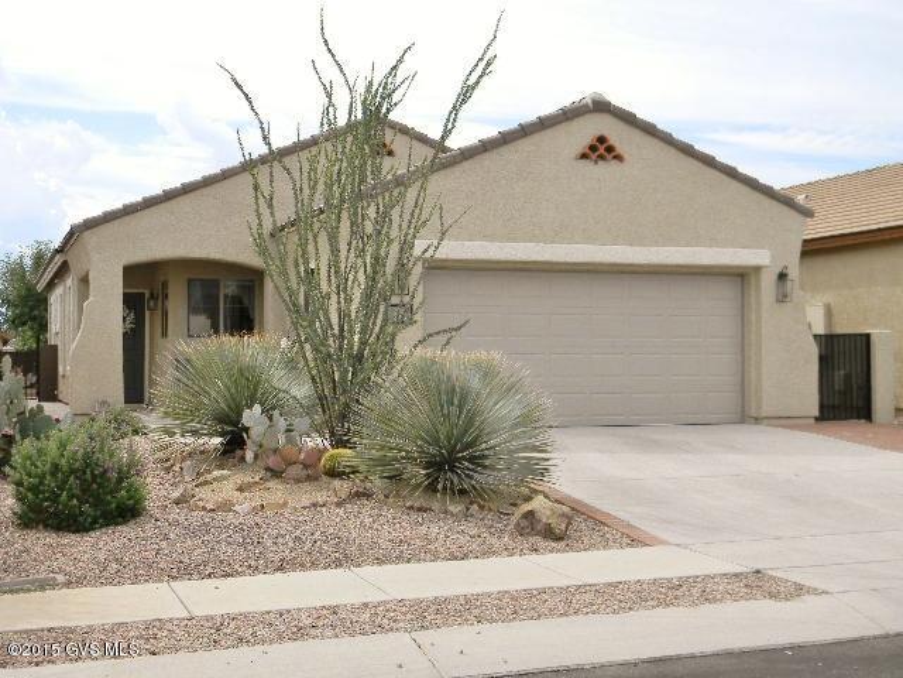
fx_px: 1226
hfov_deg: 40.4
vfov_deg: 30.9
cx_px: 452
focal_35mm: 47
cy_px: 339
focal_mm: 8.6
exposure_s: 1/600
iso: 80
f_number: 3.9
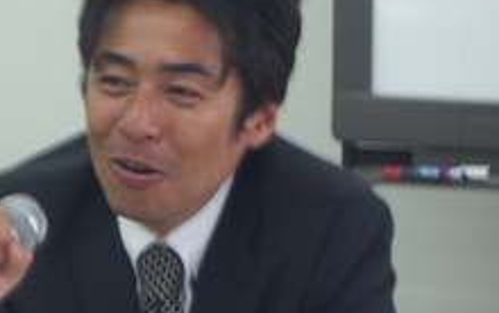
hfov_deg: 10.3
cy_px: 204
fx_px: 2750
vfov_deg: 6.5
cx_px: 127
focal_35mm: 202
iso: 100
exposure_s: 1/10
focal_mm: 17.4
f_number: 4.8
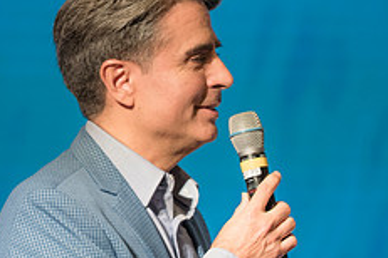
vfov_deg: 2.7
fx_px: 5410
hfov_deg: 4.1
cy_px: 108
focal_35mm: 502
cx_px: 281
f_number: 2.8
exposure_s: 1/125
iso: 1100
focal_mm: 200
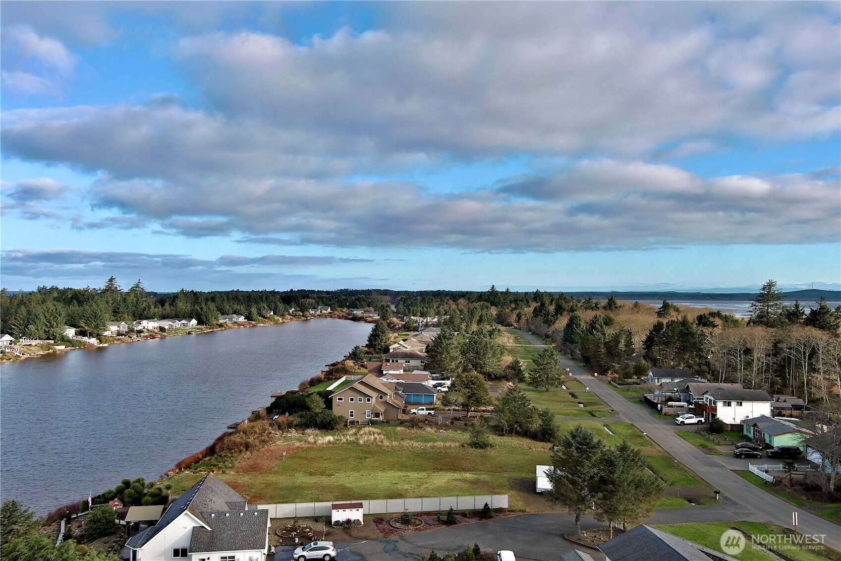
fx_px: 677
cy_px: 280
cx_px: 420
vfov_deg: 45.0
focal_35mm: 29
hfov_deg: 63.7
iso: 100
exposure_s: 1/843
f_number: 2.8
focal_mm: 10.57
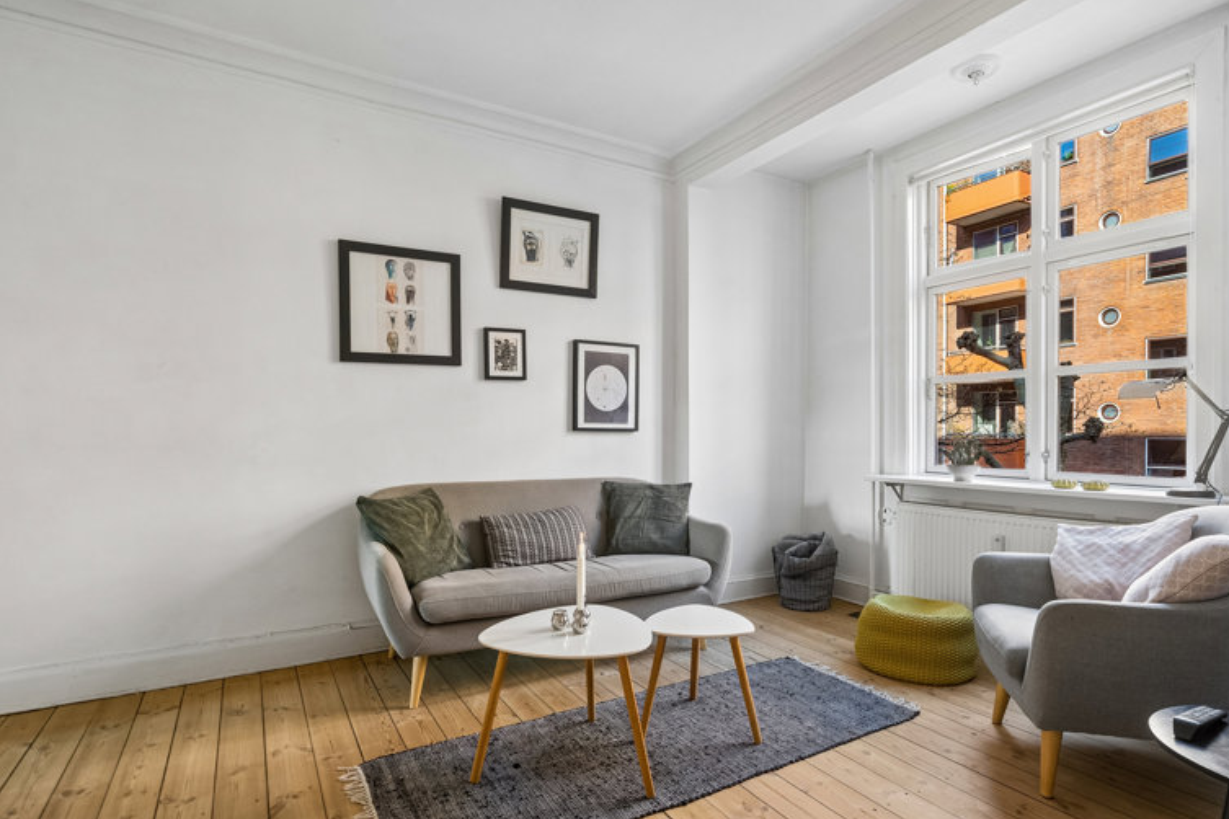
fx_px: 580
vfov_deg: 70.4
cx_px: 640
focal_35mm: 17
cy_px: 418
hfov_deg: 93.2
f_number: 5.6
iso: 800
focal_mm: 16
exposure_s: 1/100
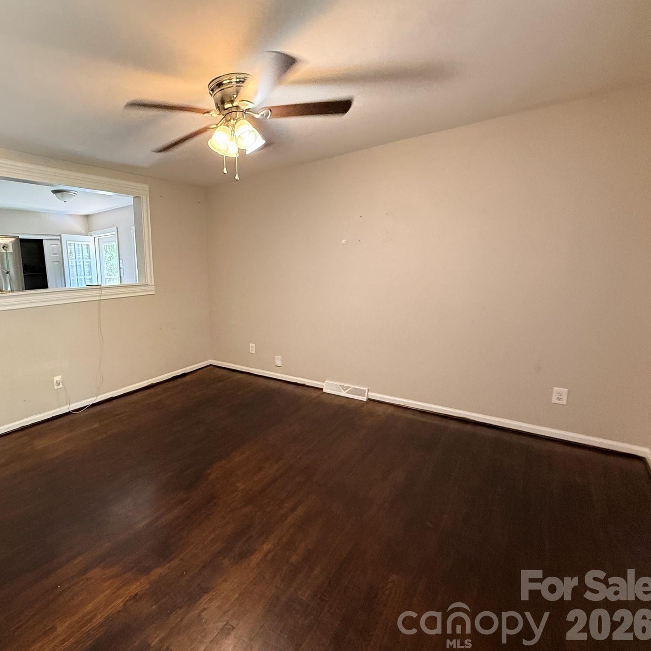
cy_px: 320
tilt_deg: -8.0
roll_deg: +1.8
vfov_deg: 84.0
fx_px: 362
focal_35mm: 17
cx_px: 213
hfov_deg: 80.9
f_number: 2.2
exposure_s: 1/120
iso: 640
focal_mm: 2.22
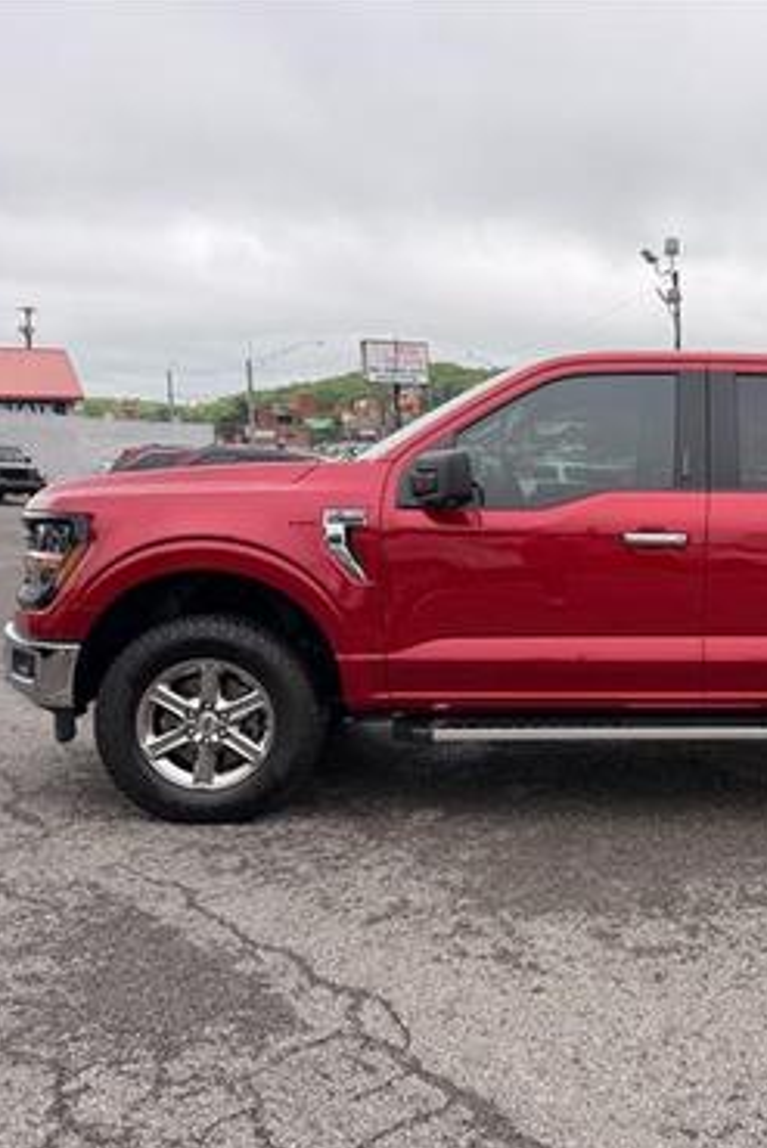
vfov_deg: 55.8
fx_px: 1085
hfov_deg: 36.7
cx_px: 674
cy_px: 580
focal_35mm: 34
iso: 80
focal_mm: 6.76
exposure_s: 1/1292
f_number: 1.78
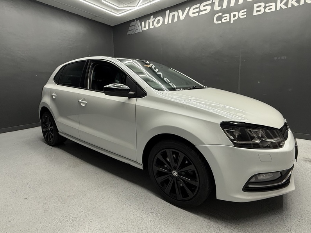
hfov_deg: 87.6
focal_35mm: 18
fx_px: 162
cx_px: 166
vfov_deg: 71.4
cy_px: 105
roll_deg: +0.4
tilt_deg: -7.0
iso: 160
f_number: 2.2
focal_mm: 2.22
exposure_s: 1/100
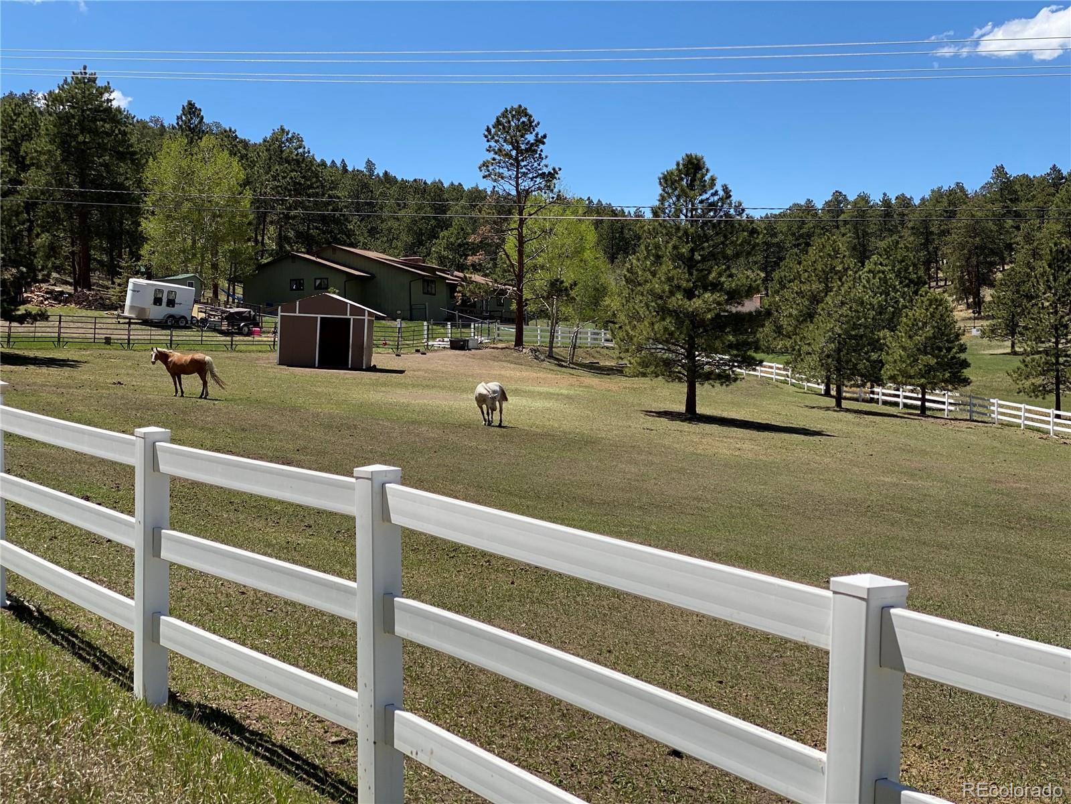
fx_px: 1609
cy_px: 402
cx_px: 536
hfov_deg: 36.8
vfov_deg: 28.0
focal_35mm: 52
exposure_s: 1/1410
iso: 20
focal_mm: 6
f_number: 2
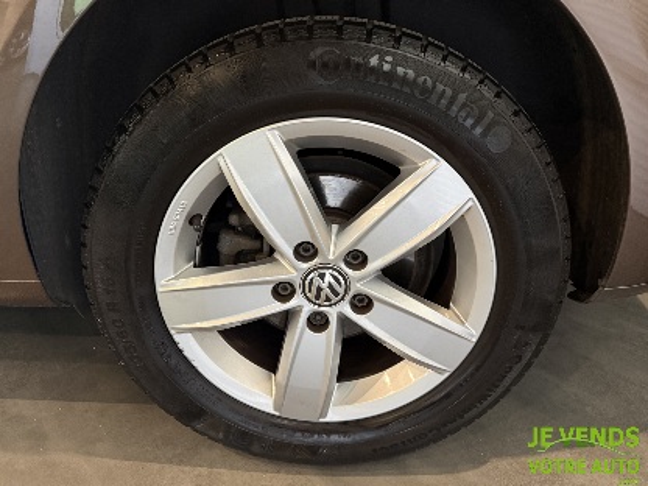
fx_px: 449
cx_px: 324
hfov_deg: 71.6
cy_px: 243
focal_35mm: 24
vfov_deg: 56.8
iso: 640
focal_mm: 6.76
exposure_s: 1/33
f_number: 1.78
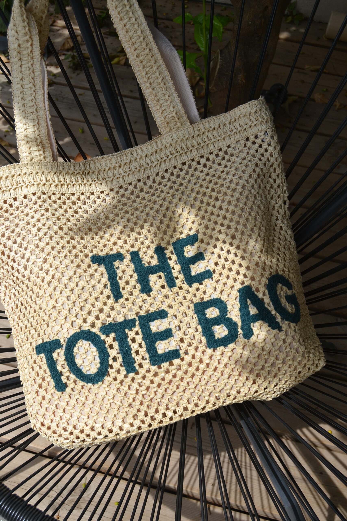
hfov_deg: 34.2
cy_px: 260
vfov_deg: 49.6
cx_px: 174
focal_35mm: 39
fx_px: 564
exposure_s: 1/320
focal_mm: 26
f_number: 9
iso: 100
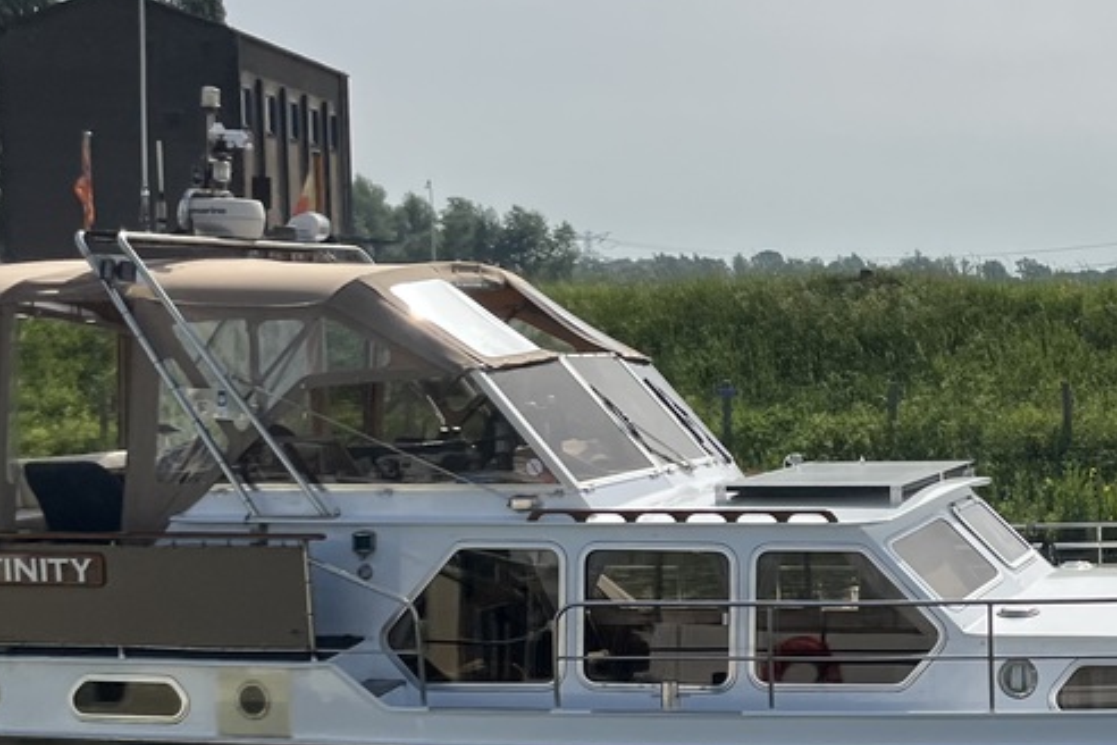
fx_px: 2048
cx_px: 935
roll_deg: +0.0
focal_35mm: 66
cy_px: 488
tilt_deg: -6.1
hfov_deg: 29.6
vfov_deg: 20.5
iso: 50
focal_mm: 5.1
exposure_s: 1/8403
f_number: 1.6
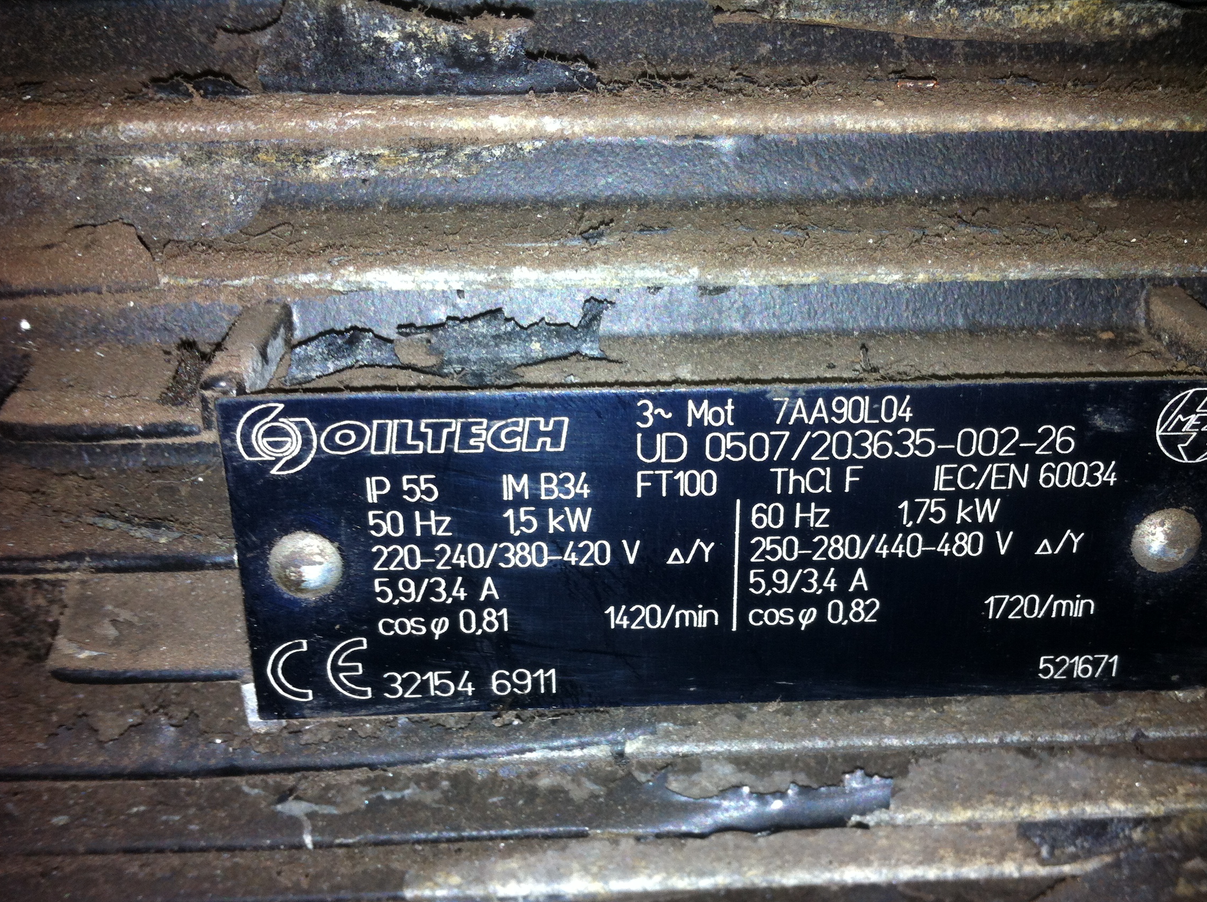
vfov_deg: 35.8
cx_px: 676
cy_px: 515
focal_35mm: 40
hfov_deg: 46.8
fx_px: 1393
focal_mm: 3.85
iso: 80
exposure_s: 1/42
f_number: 2.8
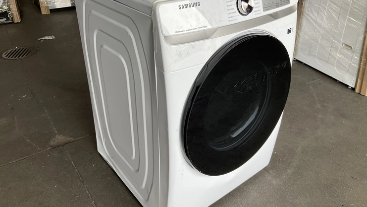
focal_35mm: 32
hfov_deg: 61.0
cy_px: 88
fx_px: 311
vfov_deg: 36.6
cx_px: 183
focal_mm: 3
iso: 20
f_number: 1.8
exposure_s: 1/199
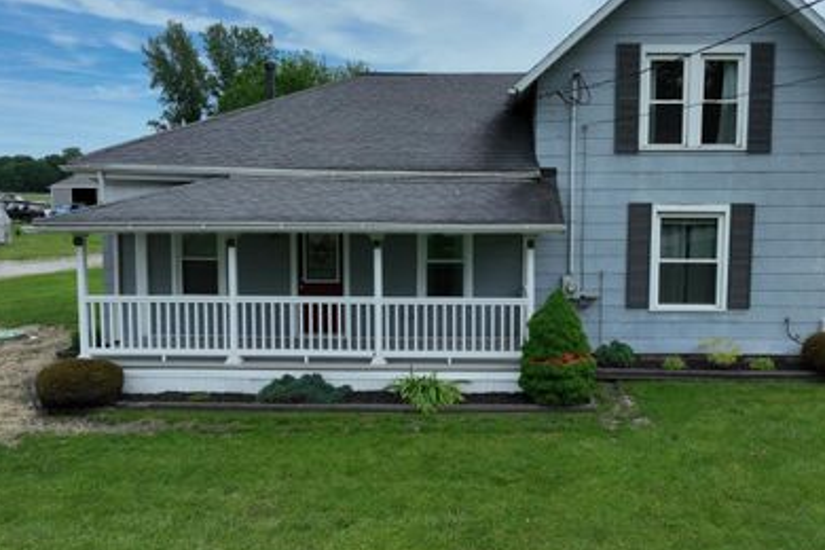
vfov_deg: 41.1
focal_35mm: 32
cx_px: 482
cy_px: 258
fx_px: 733
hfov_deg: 58.4
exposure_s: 1/3200
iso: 150
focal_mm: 12.29
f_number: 2.8
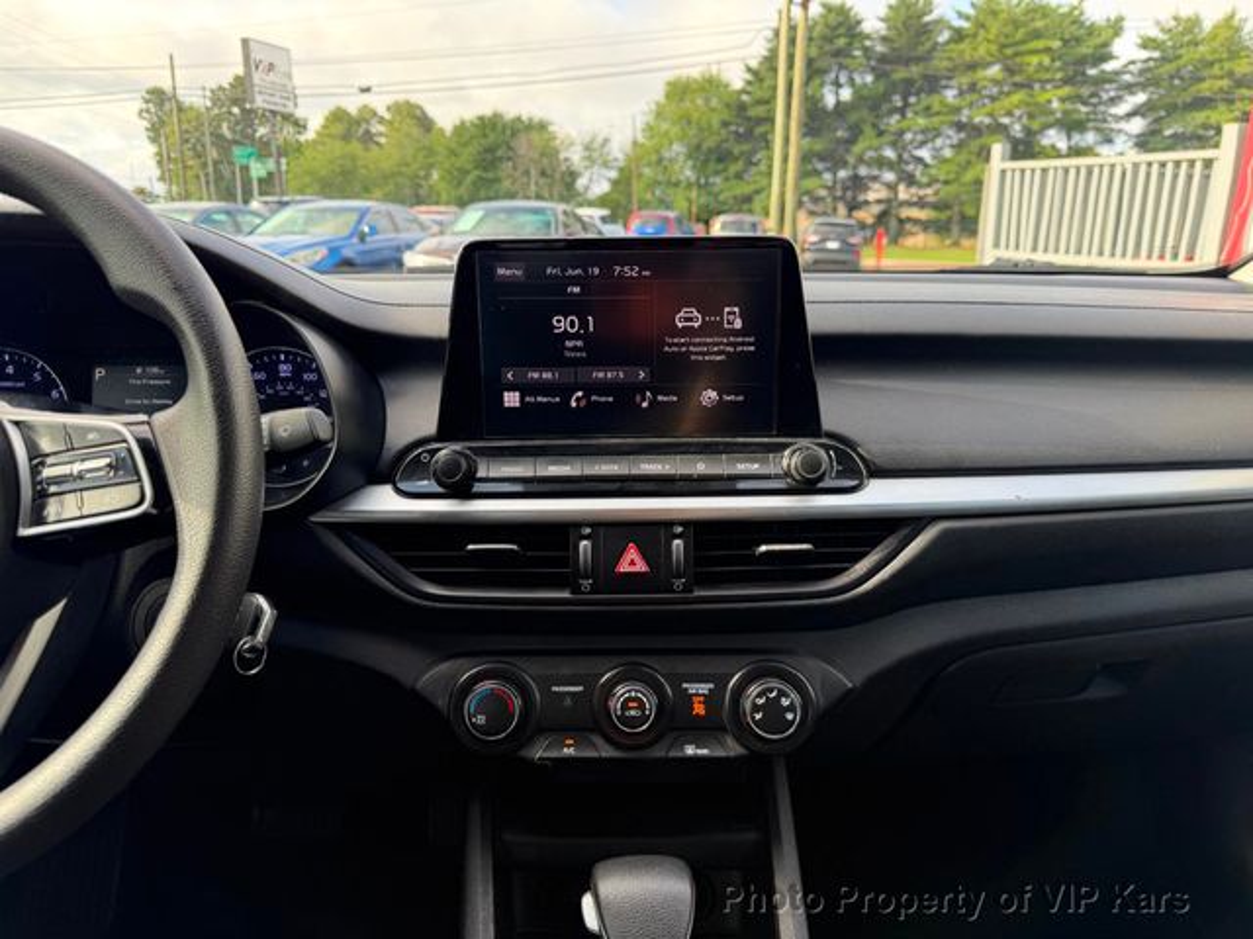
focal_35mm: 24
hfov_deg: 71.6
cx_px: 626
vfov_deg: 56.8
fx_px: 869
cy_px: 470
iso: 80
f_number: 1.78
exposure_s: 1/205
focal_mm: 6.76
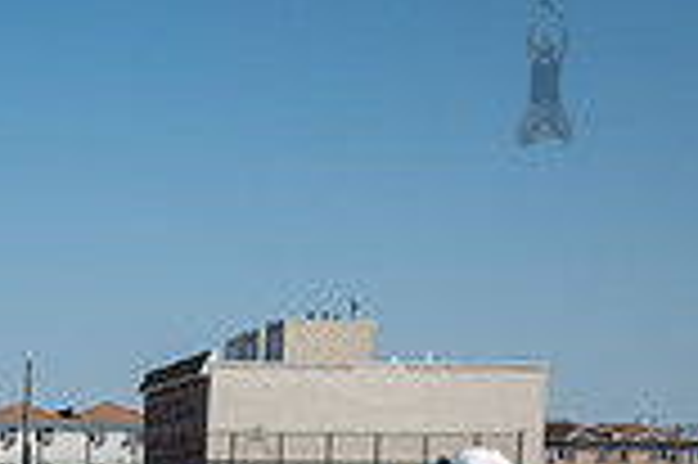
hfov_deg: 16.0
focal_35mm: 118
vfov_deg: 10.9
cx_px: -336
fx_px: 2285
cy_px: 795
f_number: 5
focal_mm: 27
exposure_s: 1/640
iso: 100
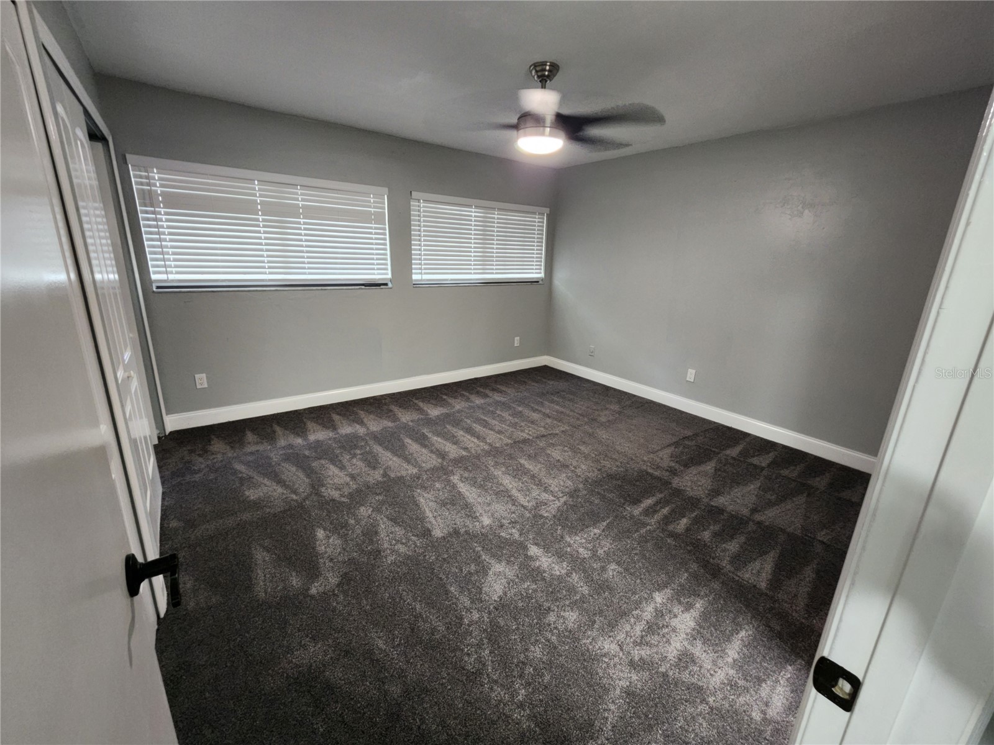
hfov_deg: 106.2
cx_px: 497
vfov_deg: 89.9
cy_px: 372
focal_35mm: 13
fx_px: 373
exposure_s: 1/24
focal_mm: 2.2
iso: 640
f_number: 2.2
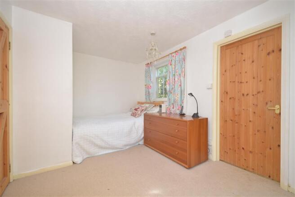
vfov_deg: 77.3
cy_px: 98
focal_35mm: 15
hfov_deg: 100.4
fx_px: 123
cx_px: 148
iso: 500
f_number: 6.3
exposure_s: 1/20
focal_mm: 10
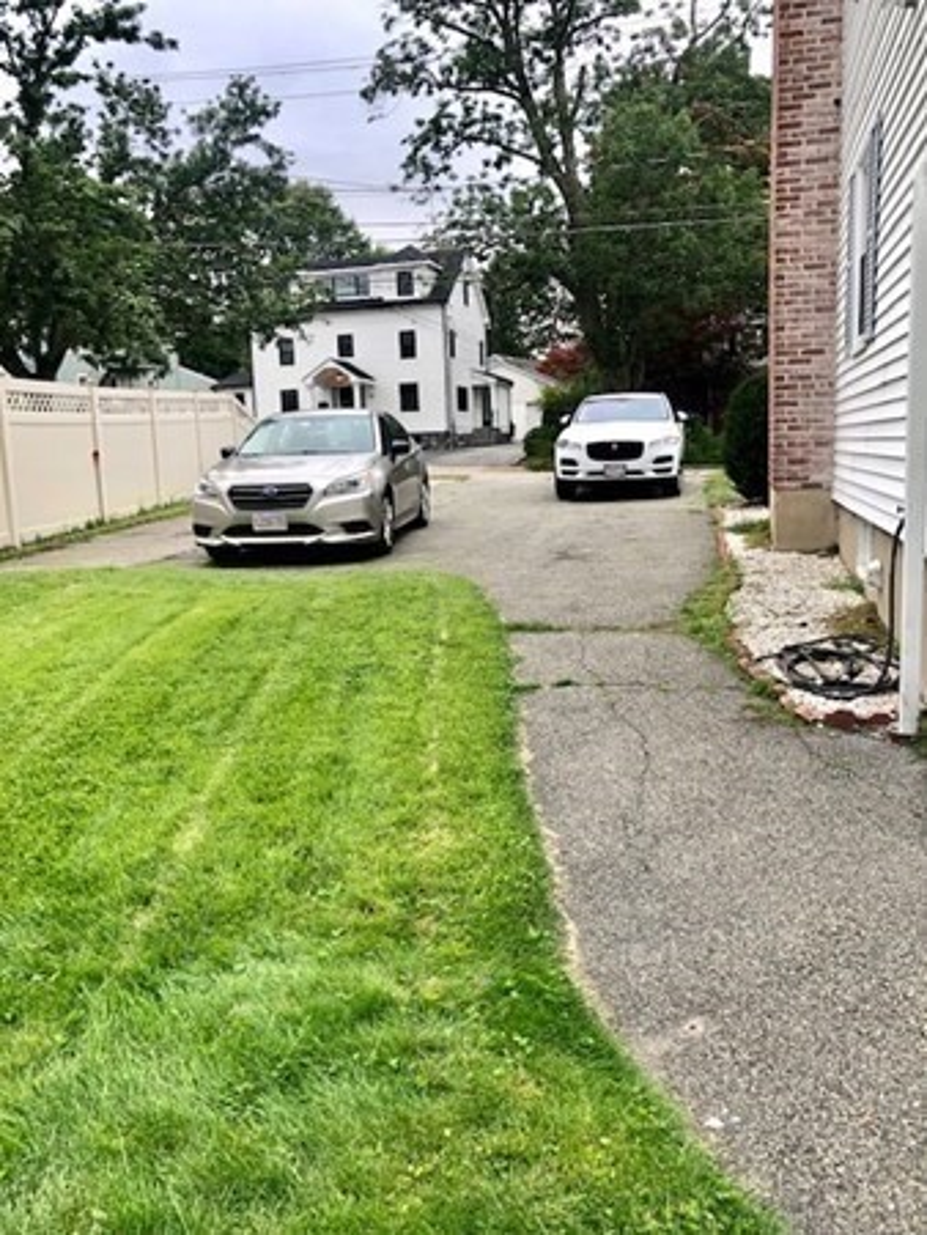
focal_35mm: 28
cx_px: 464
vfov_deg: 63.4
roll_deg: +2.0
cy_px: 618
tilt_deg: -8.5
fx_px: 999
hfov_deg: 49.8
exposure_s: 1/144
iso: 20
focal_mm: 3.99
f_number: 1.8
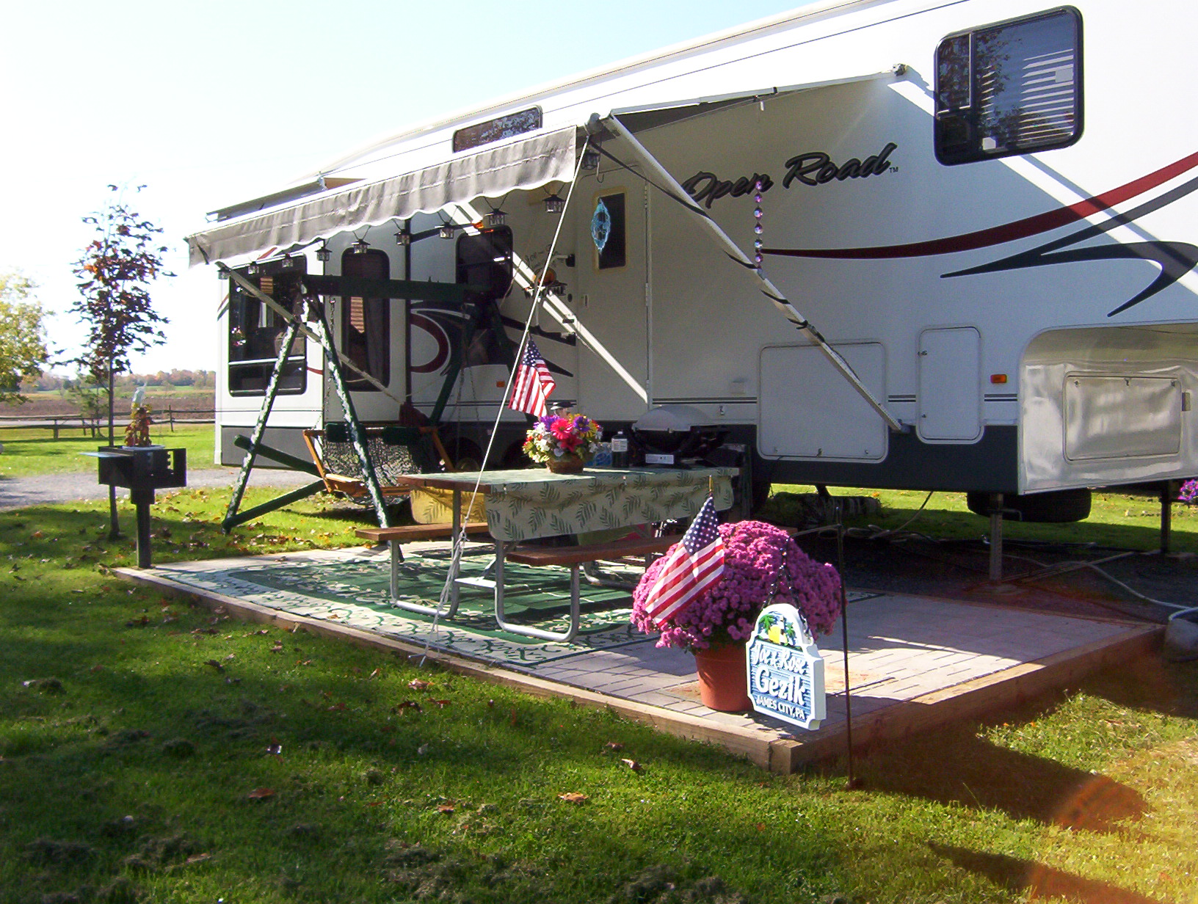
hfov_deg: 51.2
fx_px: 1249
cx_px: 599
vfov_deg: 39.8
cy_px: 452
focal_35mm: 36
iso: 100
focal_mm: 5.54
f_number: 5.24
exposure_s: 1/302
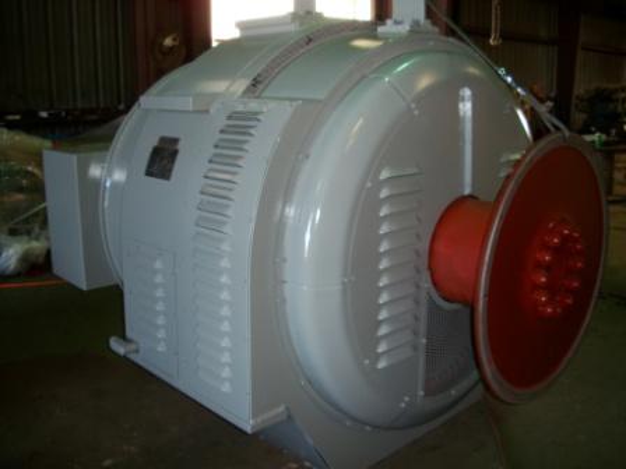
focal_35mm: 35
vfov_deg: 40.7
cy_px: 234
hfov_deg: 52.6
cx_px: 313
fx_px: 633
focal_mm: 6.3
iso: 80
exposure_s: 1/30
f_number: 3.1
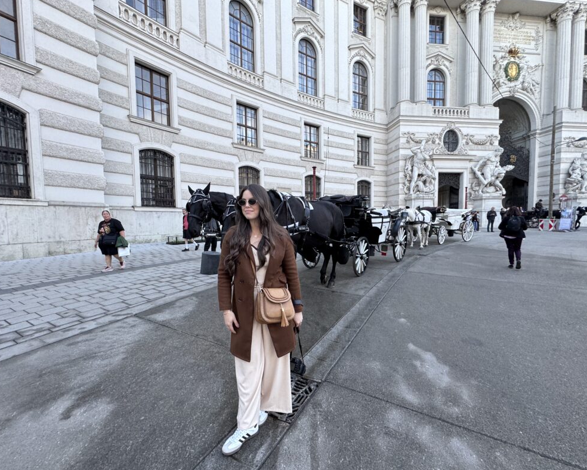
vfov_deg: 84.0
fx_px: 261
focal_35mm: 15
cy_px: 238
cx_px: 286
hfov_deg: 96.8
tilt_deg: -3.6
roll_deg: +2.1
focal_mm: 2.22
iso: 64
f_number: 2.2
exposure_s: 1/99
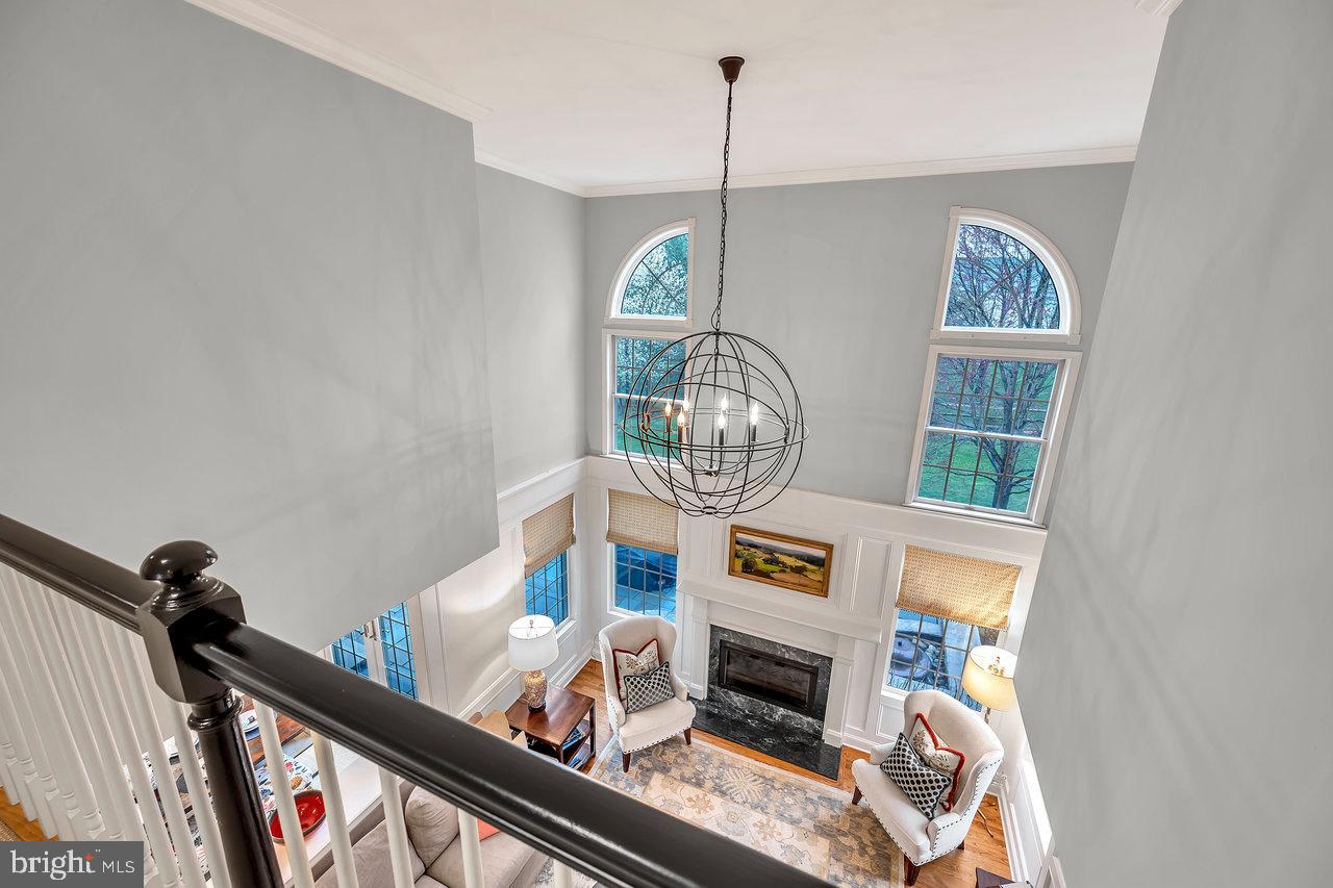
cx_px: 666
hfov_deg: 104.3
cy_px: 444
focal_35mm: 14
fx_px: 518
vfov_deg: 81.2
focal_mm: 14
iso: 100
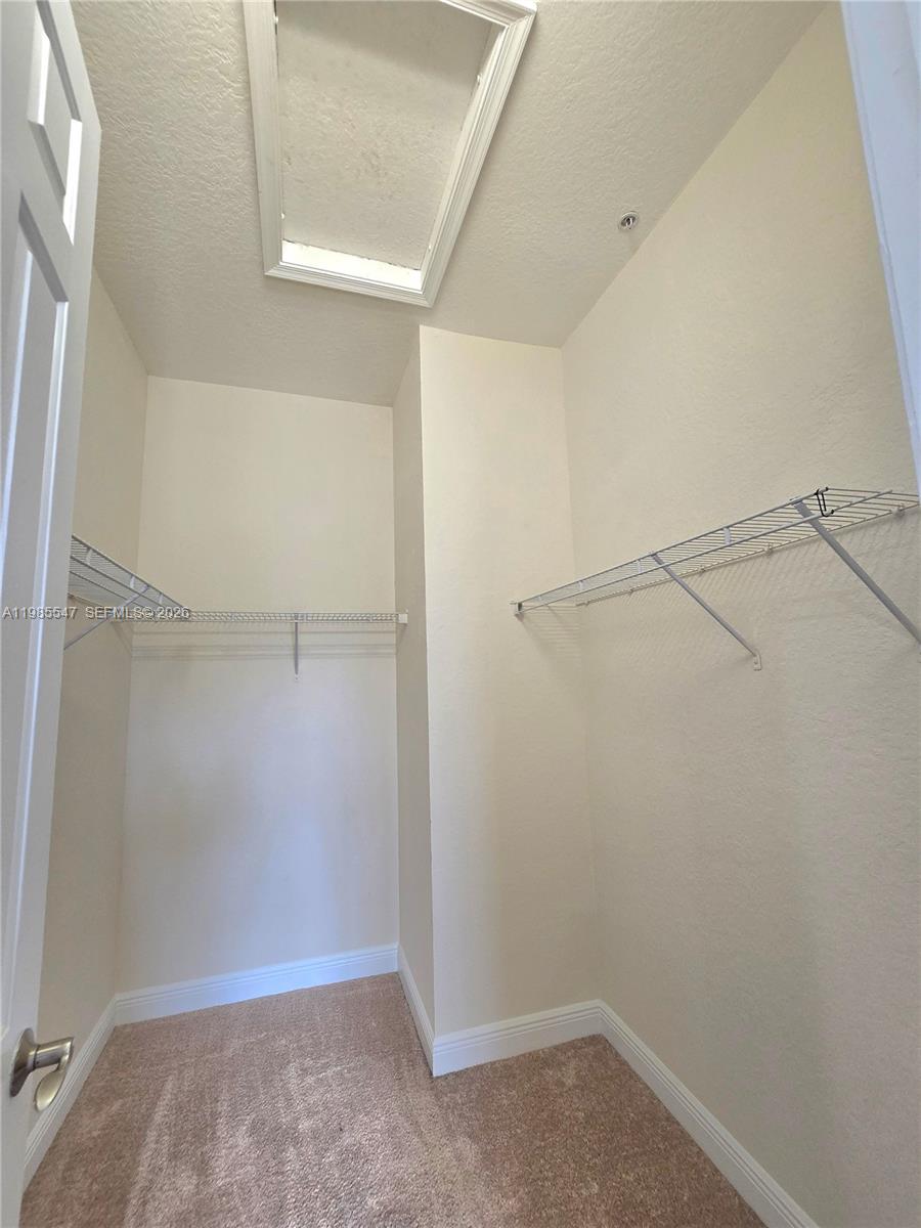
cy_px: 614
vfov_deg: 106.2
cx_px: 460
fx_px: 461
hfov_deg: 89.9
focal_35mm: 13
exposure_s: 1/60.2
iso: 200
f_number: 2.2
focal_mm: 2.2
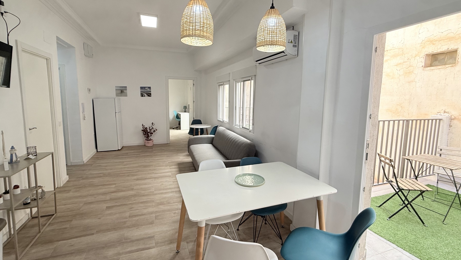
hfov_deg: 95.9
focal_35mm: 17
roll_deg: +0.1
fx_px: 208
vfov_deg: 63.9
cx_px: 230
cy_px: 122
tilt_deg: -8.0
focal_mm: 2.22
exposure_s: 1/100
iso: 80
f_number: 2.2
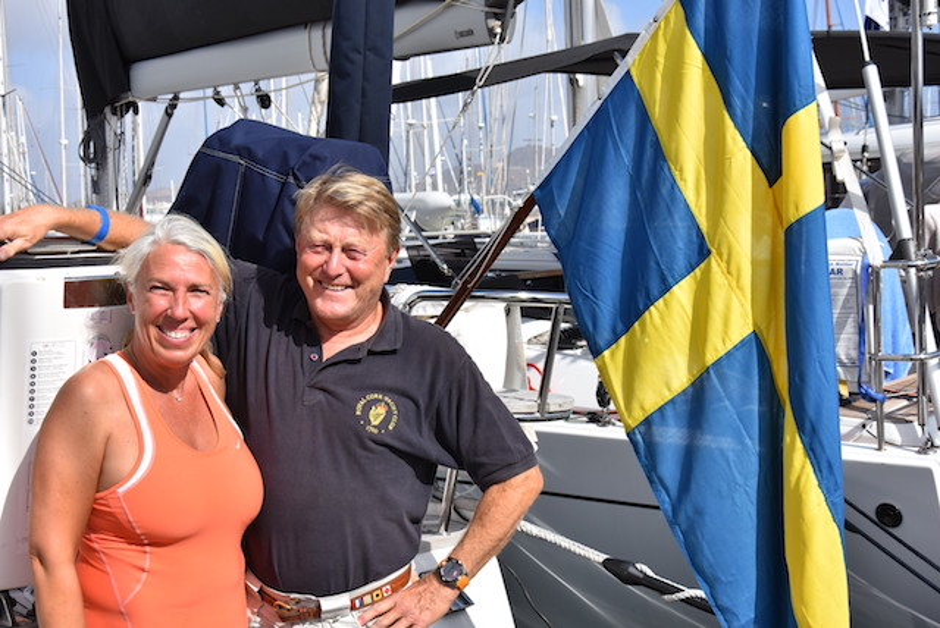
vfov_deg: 25.8
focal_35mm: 52
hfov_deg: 37.8
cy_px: 314
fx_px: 1372
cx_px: 470
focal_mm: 35
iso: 125
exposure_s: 1/500
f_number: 8
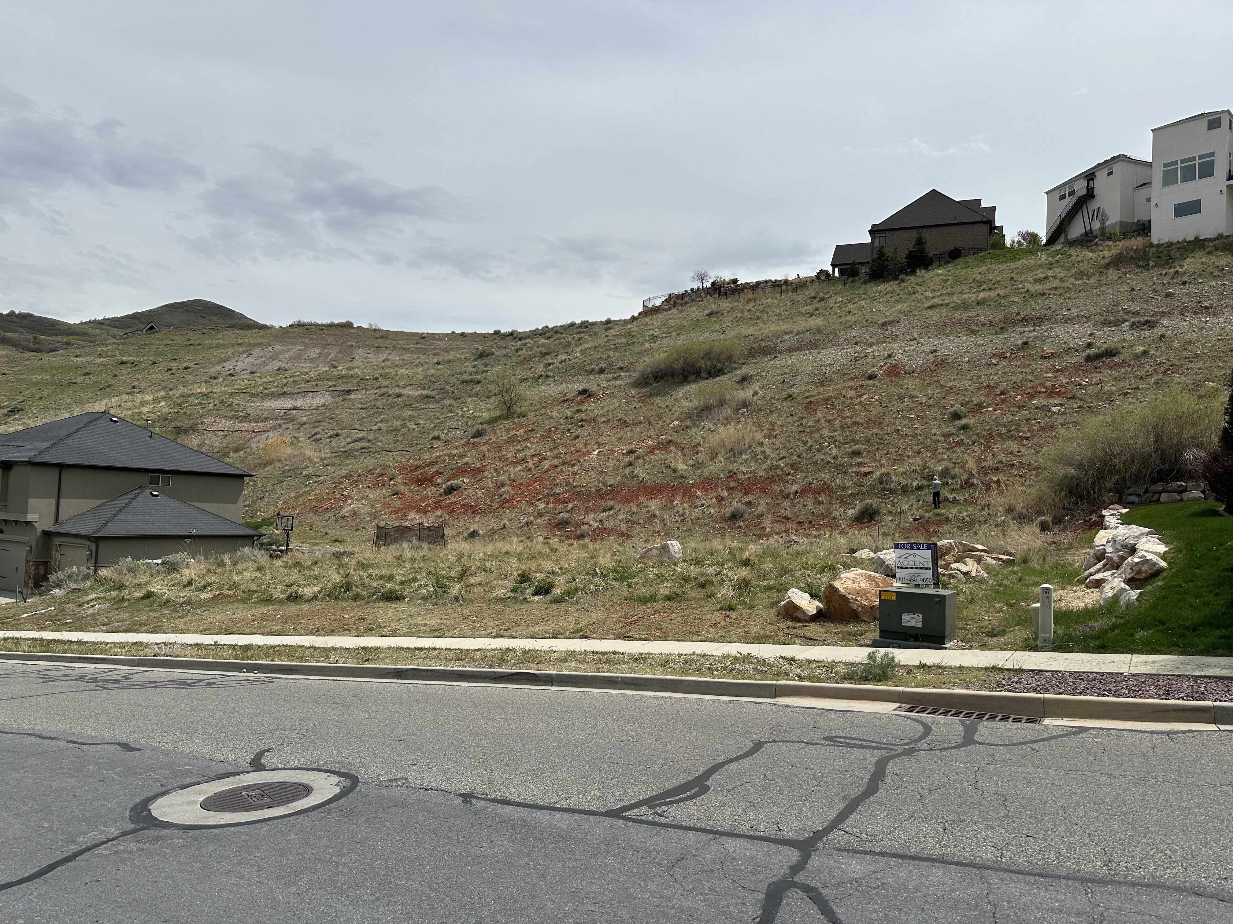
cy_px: 462
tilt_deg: +3.2
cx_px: 616
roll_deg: -2.3
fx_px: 855
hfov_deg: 71.6
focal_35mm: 24
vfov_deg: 56.8
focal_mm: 6.86
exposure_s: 1/10753
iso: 80
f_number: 1.78
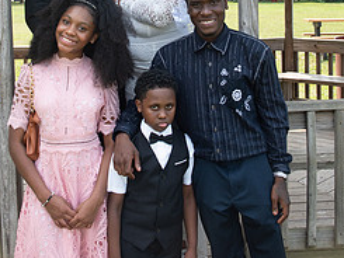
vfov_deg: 23.5
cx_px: 146
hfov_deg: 32.1
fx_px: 597
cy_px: 7
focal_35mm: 60
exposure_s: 1/1600
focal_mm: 33
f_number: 6.3
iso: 800
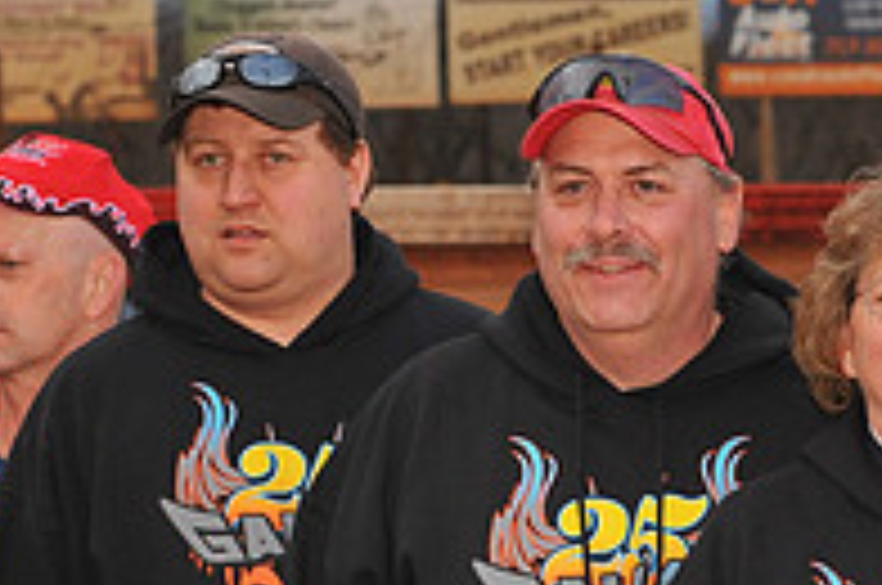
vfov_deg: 5.8
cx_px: 711
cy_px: 680
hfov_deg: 8.7
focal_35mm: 237
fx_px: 5797
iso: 500
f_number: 7.1
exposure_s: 1/320
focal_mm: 80
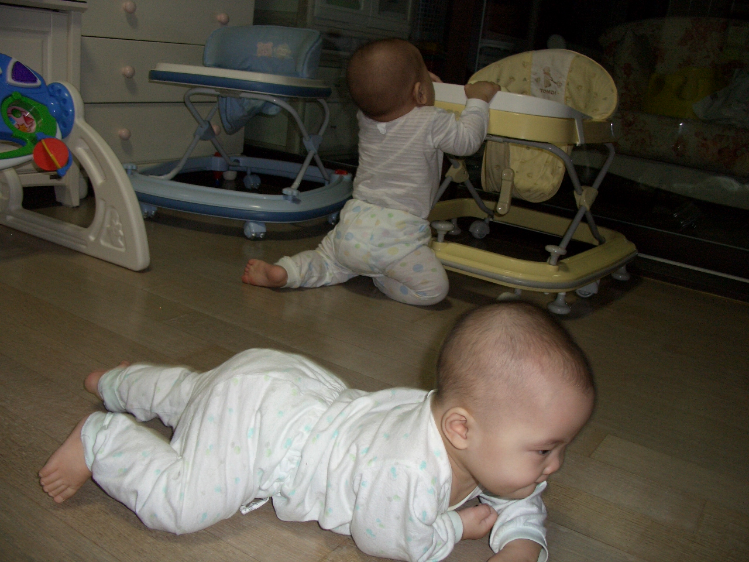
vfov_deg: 42.9
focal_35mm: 33
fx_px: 714
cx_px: 374
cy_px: 281
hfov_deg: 55.4
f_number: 2.8
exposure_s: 1/60
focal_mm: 7.1
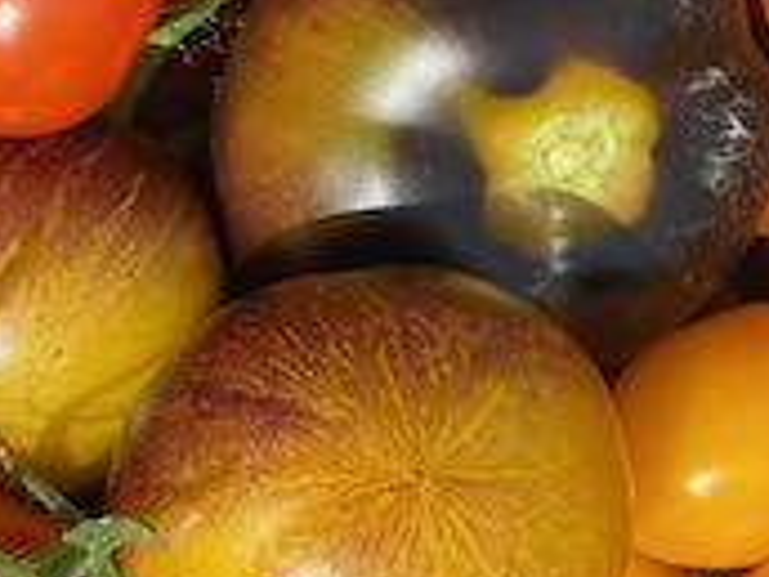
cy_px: 783
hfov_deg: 16.8
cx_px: -613
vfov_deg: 14.5
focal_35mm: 97
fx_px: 2155
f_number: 1.8
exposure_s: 1/1585
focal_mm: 4.25
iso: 32
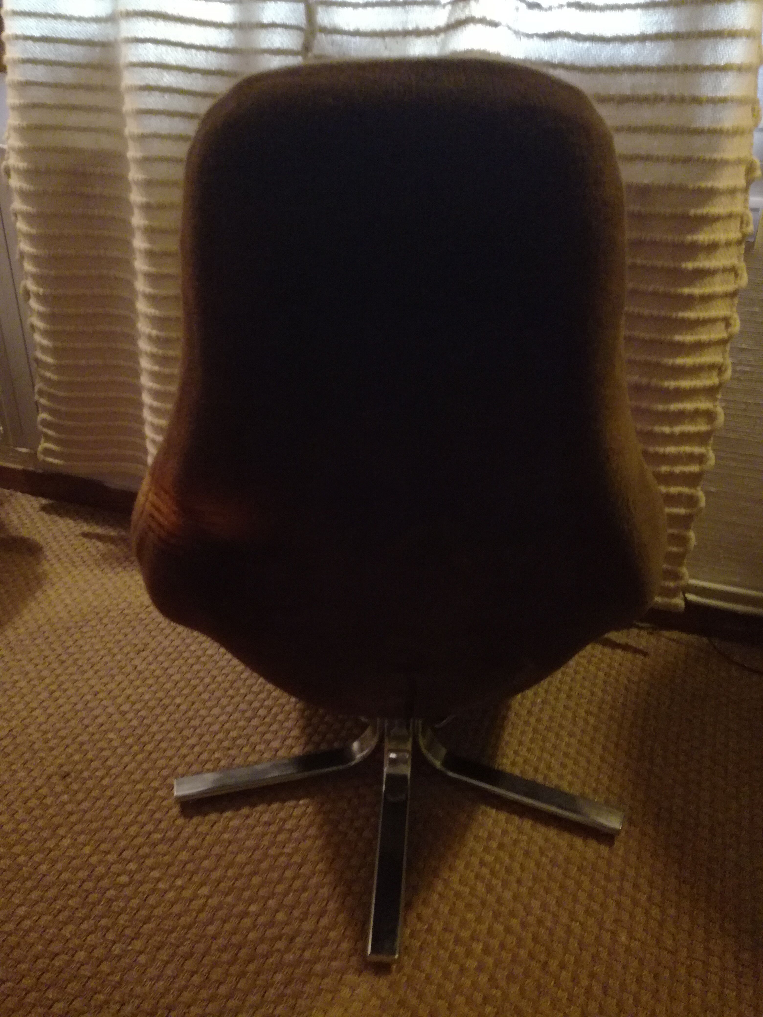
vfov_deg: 65.3
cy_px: 508
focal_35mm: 27
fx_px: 794
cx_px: 382
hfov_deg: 51.4
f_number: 2
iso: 500
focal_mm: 3.79
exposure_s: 1/20
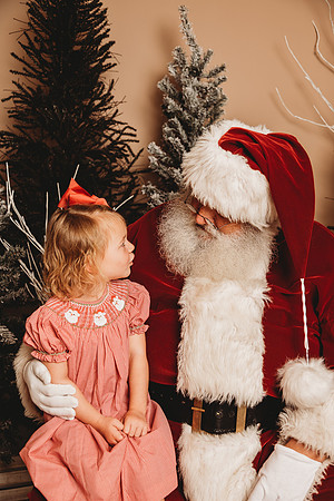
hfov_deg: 30.5
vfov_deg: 44.5
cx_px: 167
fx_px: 612
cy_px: 250
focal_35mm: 44
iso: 100
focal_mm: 44
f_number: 4
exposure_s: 1/160
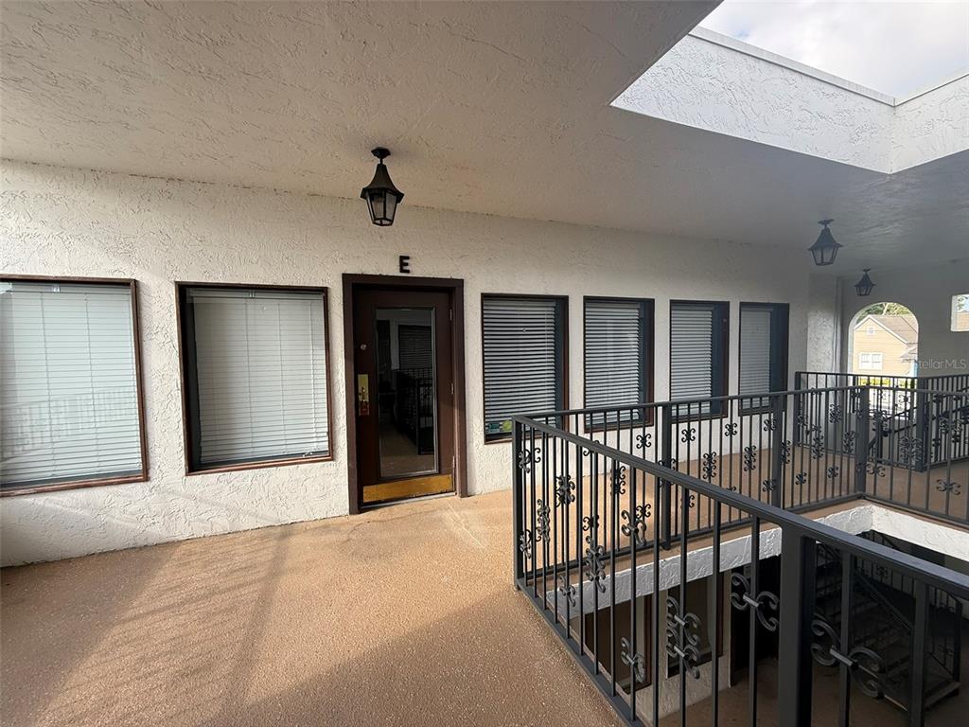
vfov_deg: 85.7
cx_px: 484
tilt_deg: -2.2
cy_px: 364
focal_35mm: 14
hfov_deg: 102.1
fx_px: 392
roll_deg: +1.0
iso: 50
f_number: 2.2
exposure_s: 1/210
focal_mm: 2.22
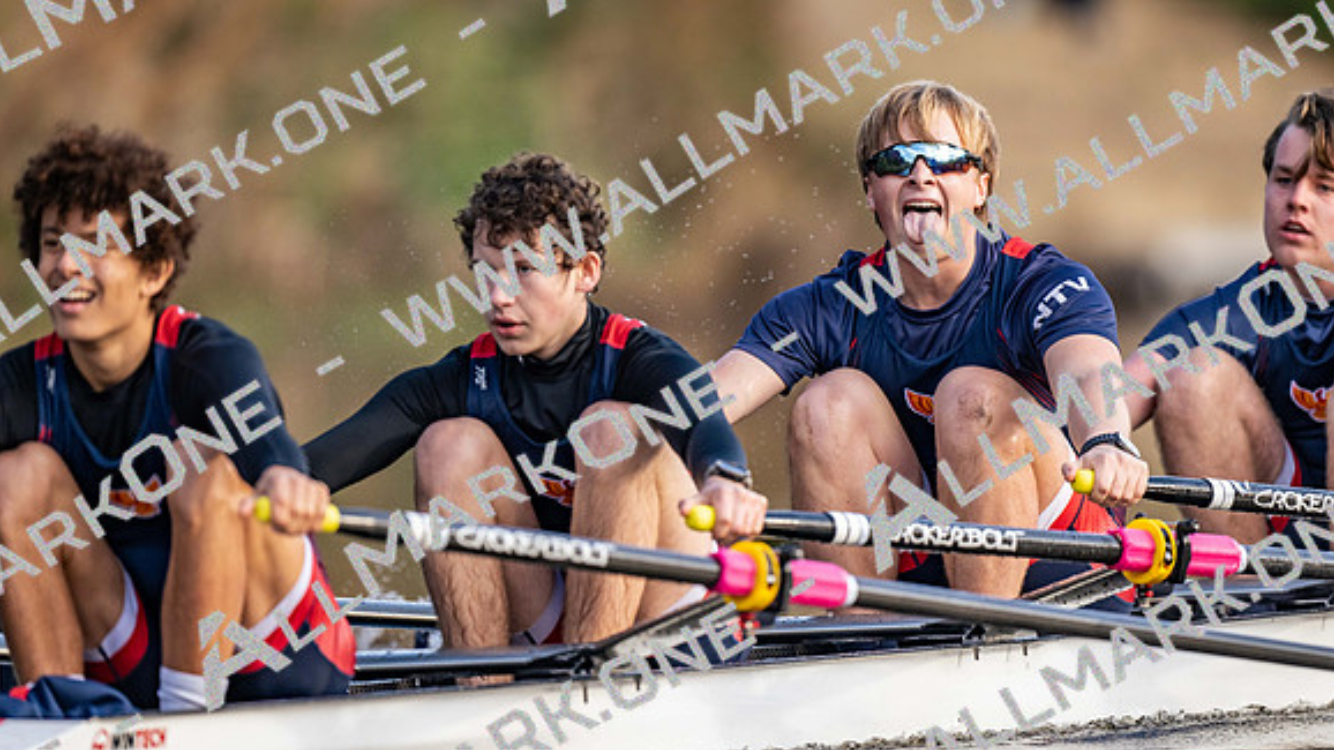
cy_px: 354
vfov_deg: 1.9
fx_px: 22318
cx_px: 667
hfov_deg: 3.4
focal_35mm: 631
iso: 1250
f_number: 4
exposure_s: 1/2500
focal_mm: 600
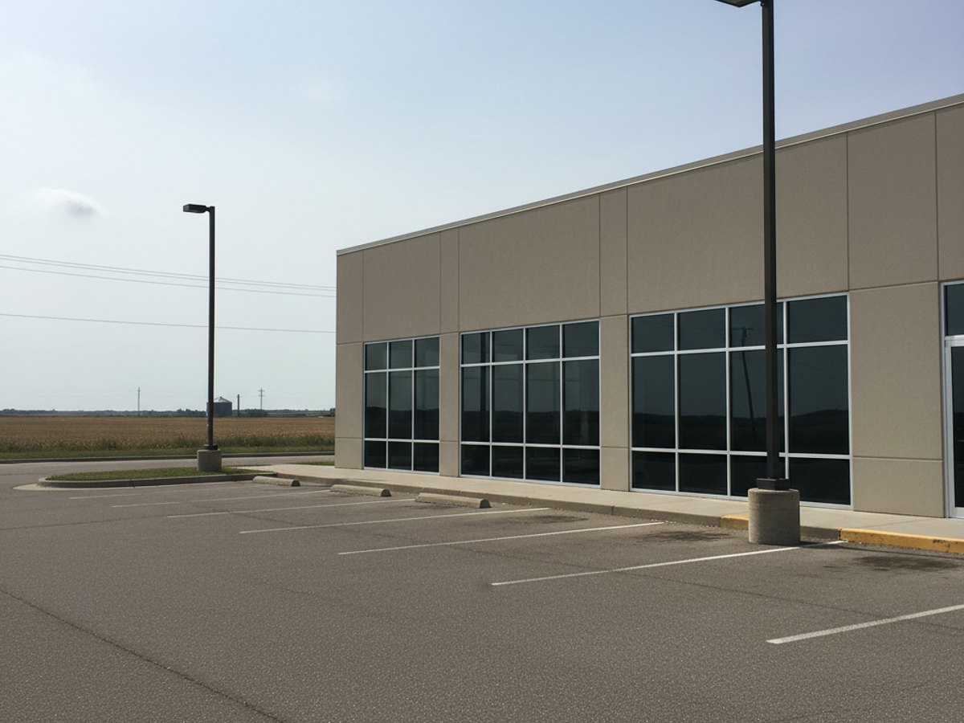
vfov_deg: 56.8
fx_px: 668
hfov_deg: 71.6
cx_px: 482
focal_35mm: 24
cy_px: 362
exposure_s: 1/310
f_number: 1.78
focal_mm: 6.8
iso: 679
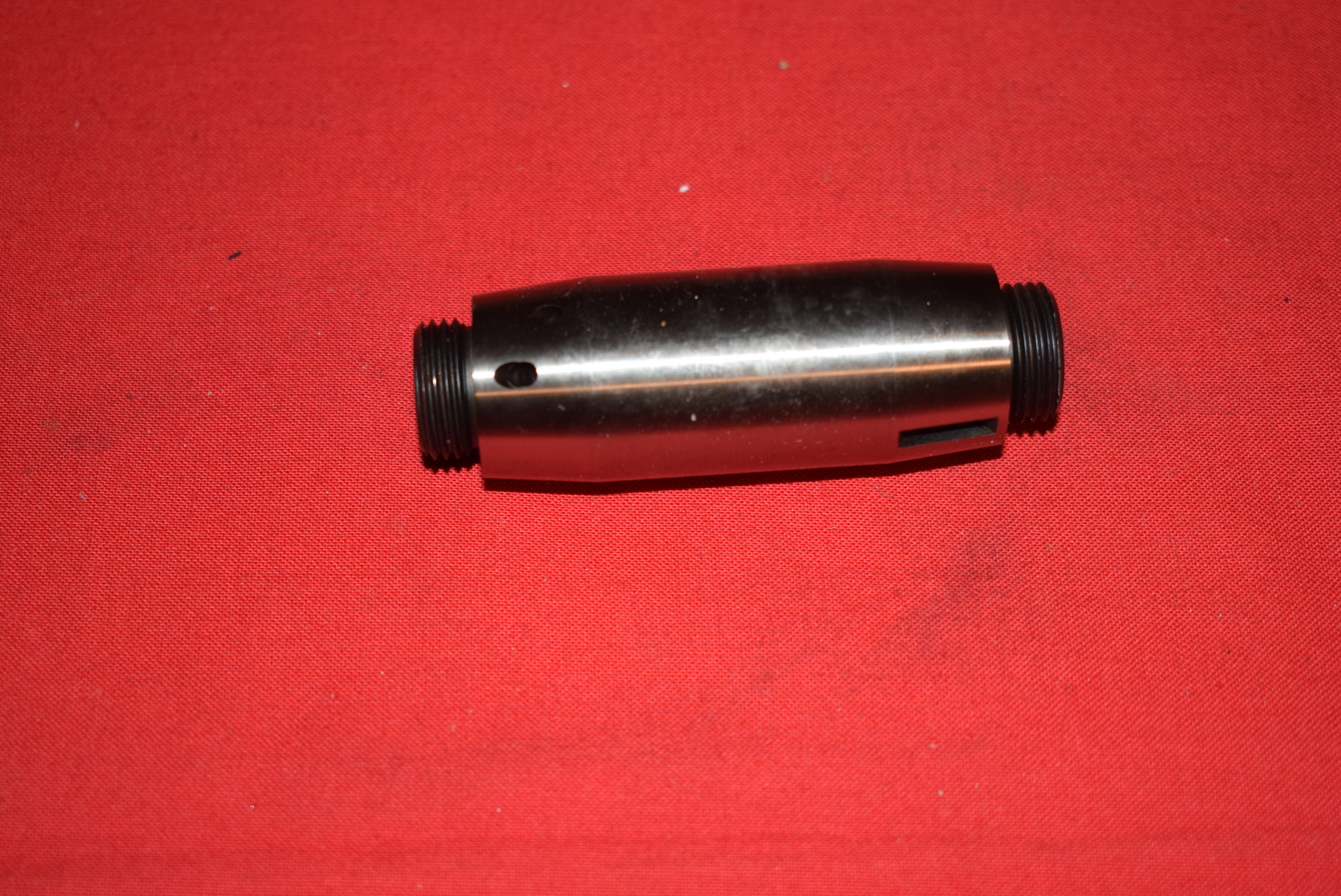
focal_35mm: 63
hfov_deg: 31.9
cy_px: 448
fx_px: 2348
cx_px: 670
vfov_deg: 21.6
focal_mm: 42
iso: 640
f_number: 5
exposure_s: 1/125
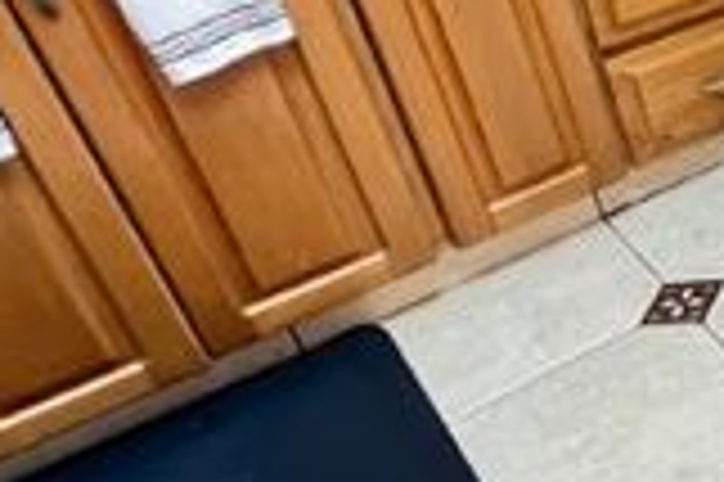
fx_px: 1125
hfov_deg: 21.6
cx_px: 1320
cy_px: -32
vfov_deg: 22.9
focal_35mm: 56
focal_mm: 1.57
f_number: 1.8
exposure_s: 1/60
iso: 400
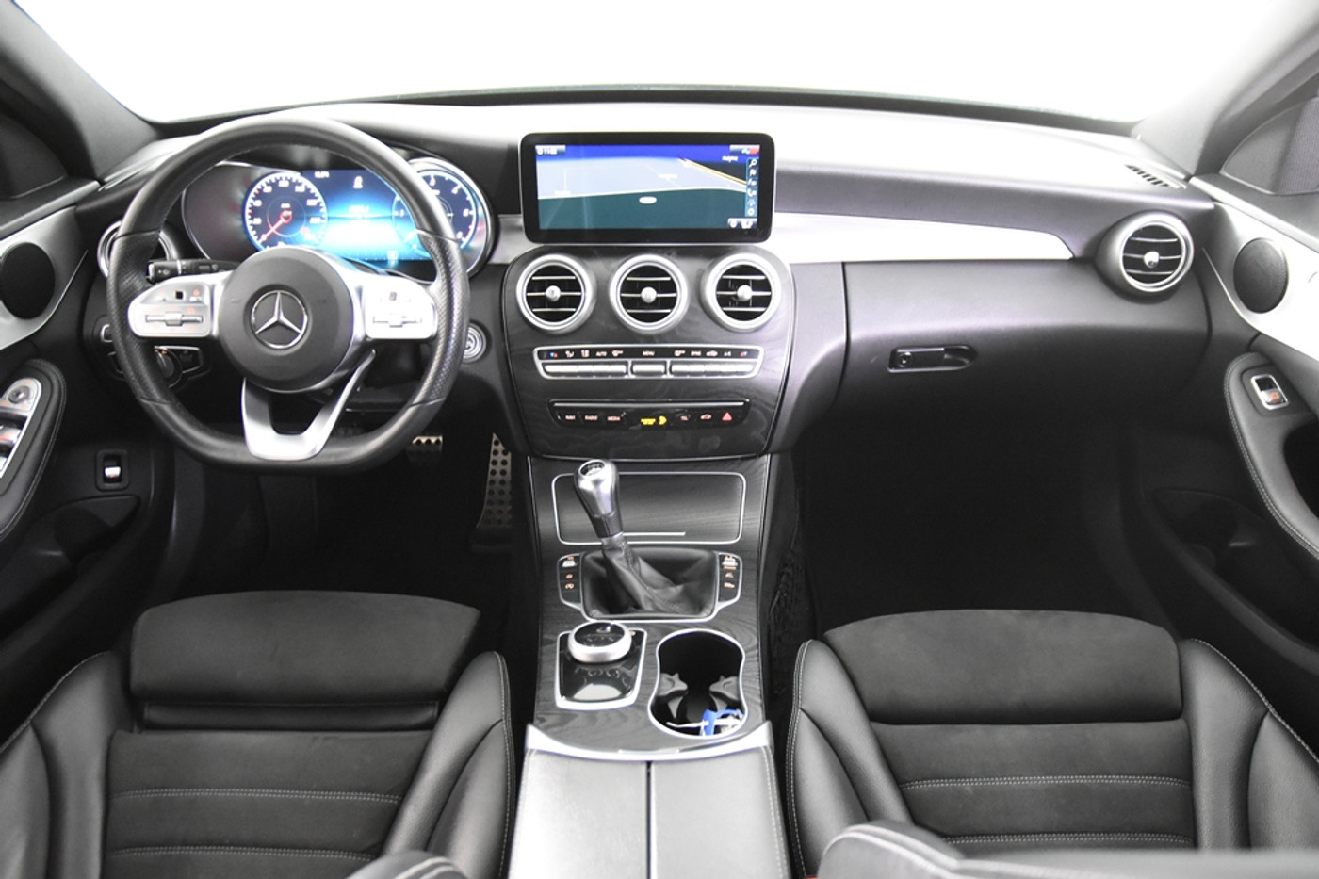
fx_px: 934
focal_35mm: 26
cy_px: 440
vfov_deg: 50.4
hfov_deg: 70.4
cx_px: 660
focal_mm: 17
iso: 5600
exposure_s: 1/25
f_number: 2.8
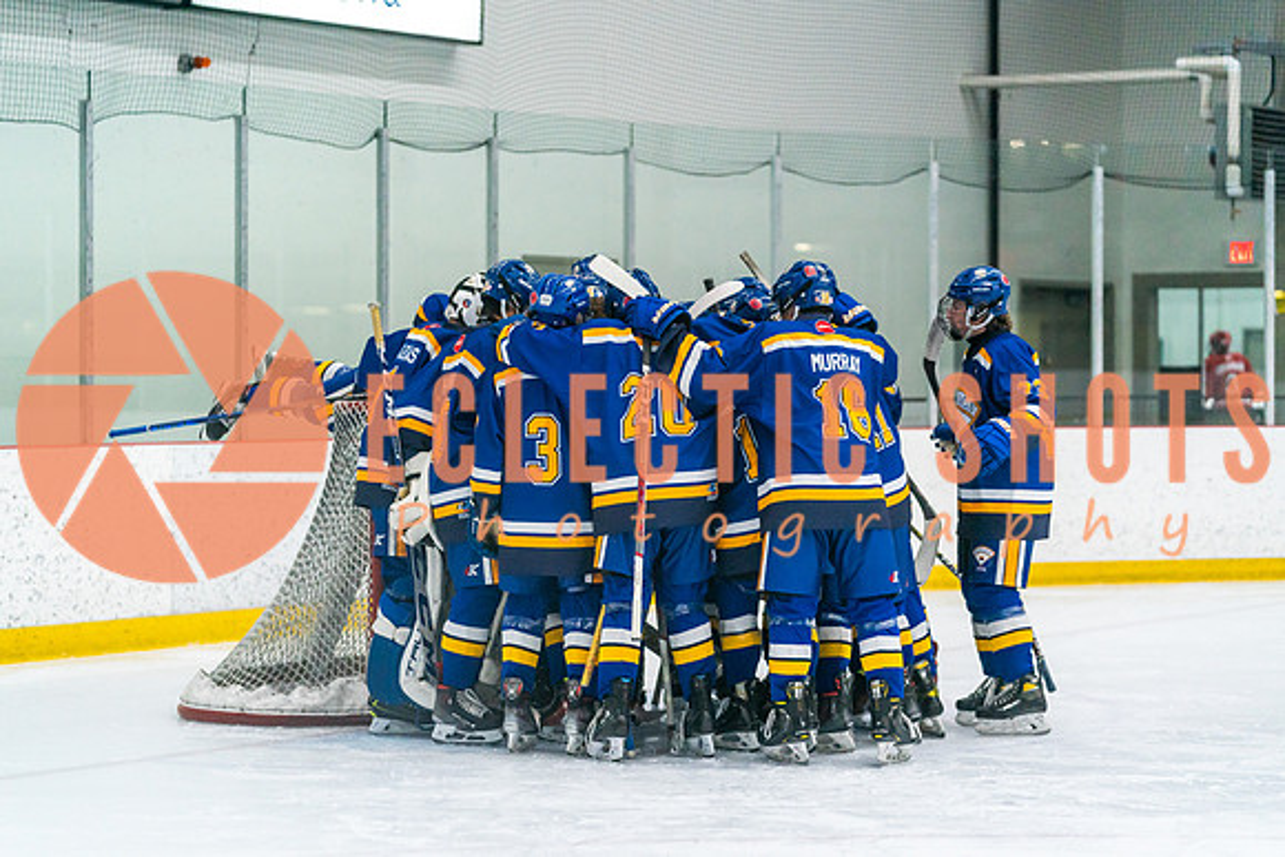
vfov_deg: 13.0
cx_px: 642
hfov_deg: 19.5
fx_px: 3749
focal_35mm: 105
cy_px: 428
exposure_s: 1/1250
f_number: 2.8
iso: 3200
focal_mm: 105
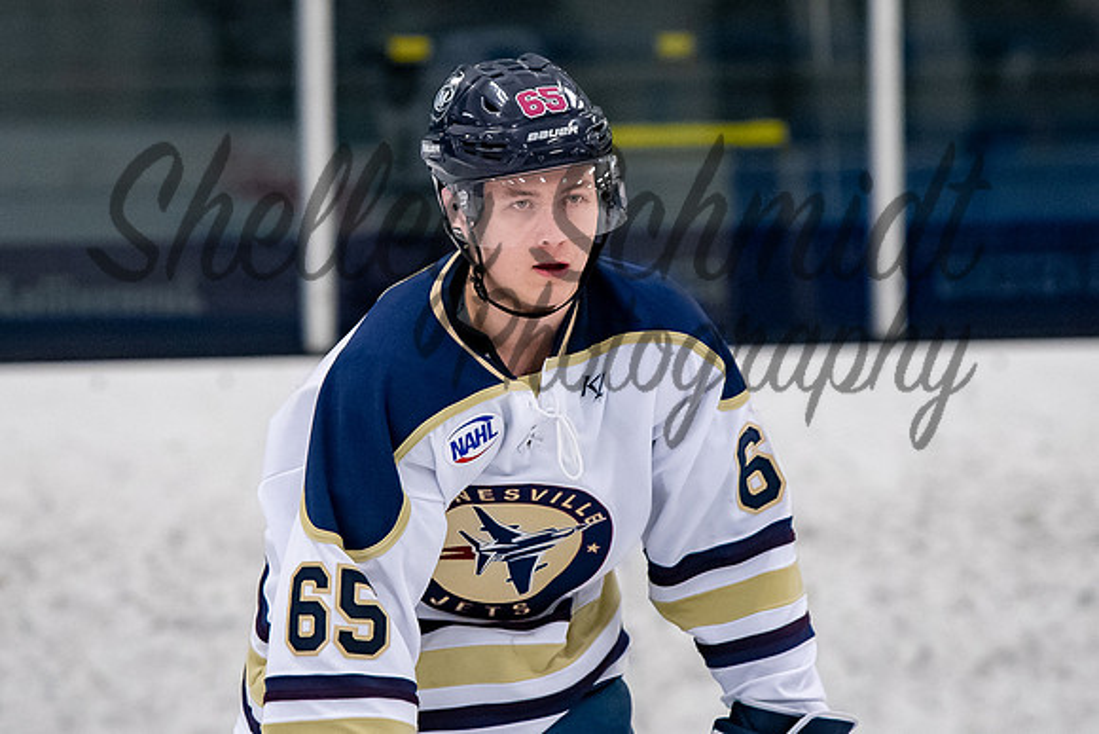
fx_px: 14299
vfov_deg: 2.9
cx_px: 492
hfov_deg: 4.4
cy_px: 356
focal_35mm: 468
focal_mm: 200
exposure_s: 1/800
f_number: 3.5
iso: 2000
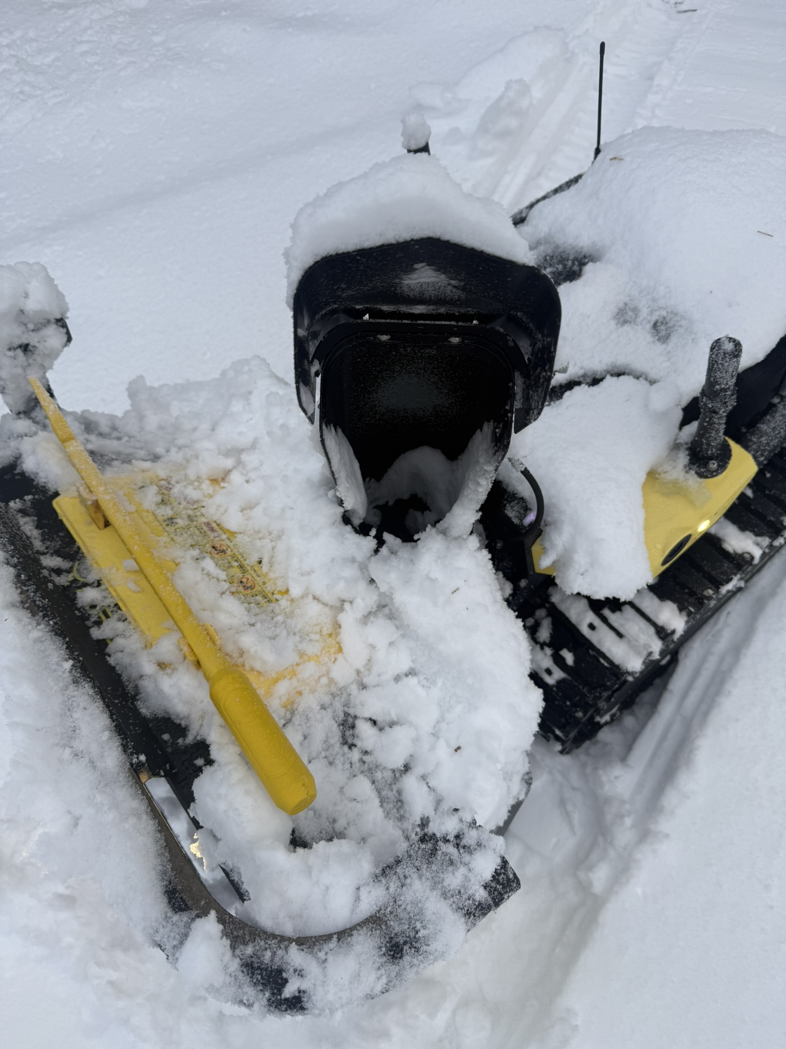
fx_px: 727
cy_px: 524
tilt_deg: -60.3
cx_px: 393
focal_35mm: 24
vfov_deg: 71.6
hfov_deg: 56.8
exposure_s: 1/979
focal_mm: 6.76
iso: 100
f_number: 1.78
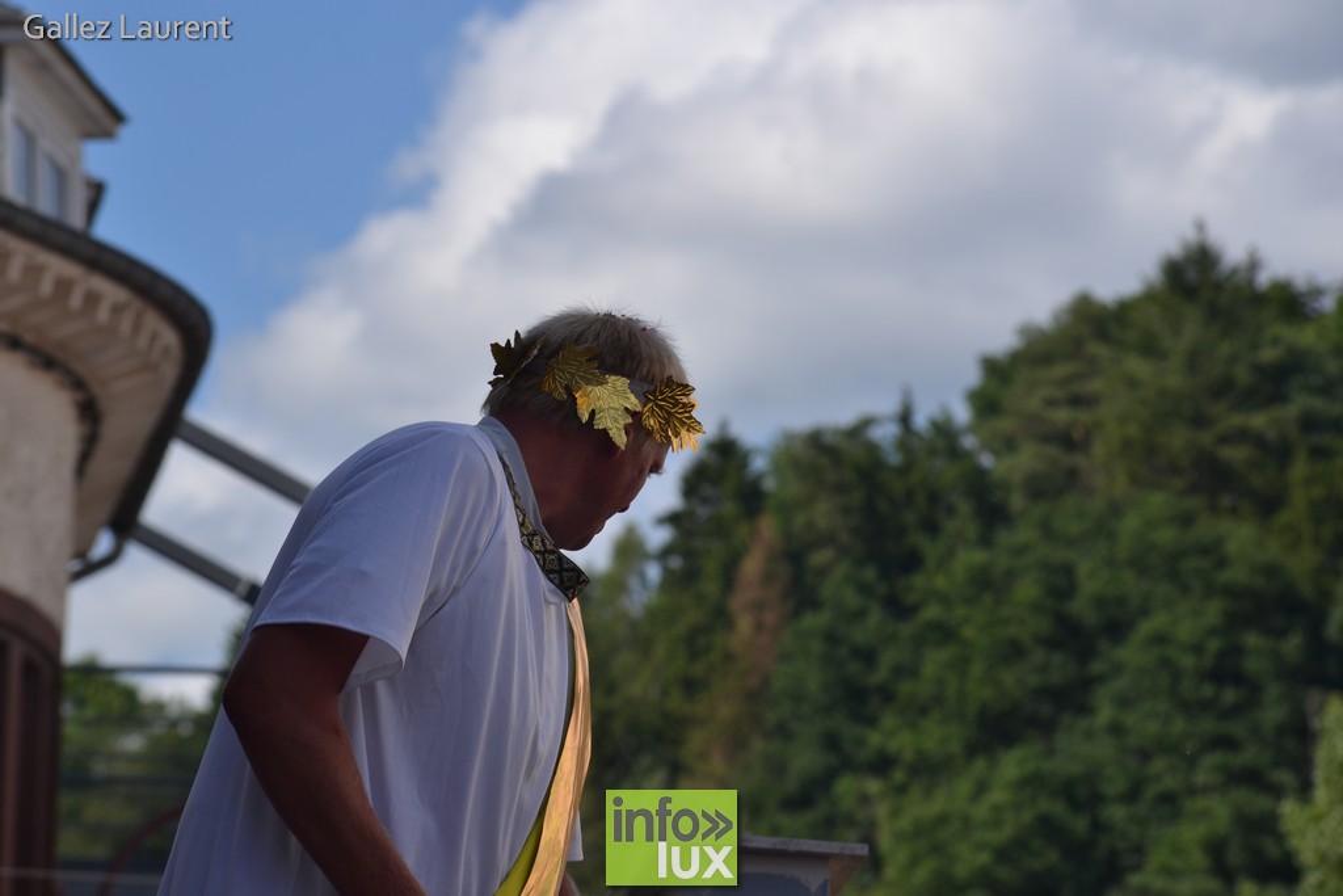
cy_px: 448
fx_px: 8394
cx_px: 672
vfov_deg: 6.1
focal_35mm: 225
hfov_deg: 9.1
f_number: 9
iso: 100
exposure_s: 1/320
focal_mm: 150
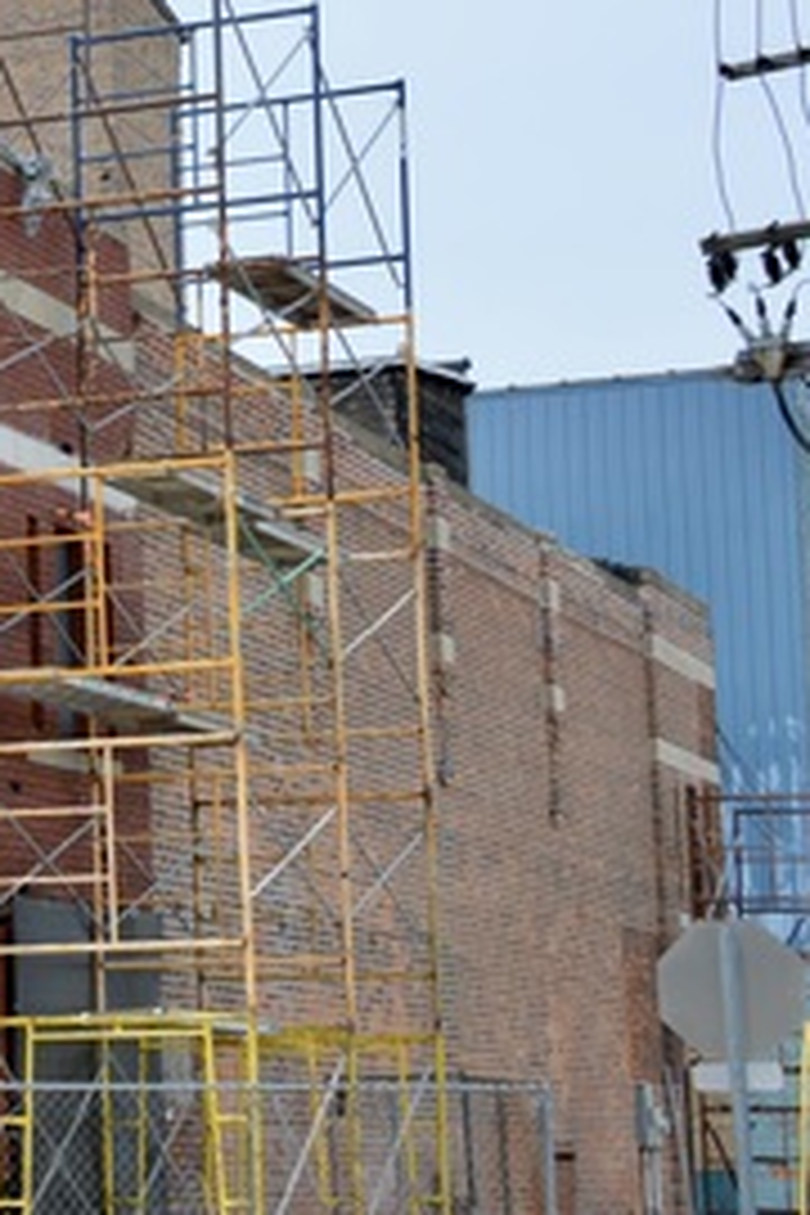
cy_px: 590
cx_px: -616
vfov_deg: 16.9
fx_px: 4083
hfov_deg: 10.7
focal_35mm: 121
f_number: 8
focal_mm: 34
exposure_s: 1/250
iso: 100
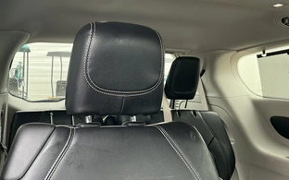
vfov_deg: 33.6
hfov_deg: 50.9
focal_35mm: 38
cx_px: 105
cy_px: 86
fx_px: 299
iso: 64
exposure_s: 1/70
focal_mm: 3
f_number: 1.8
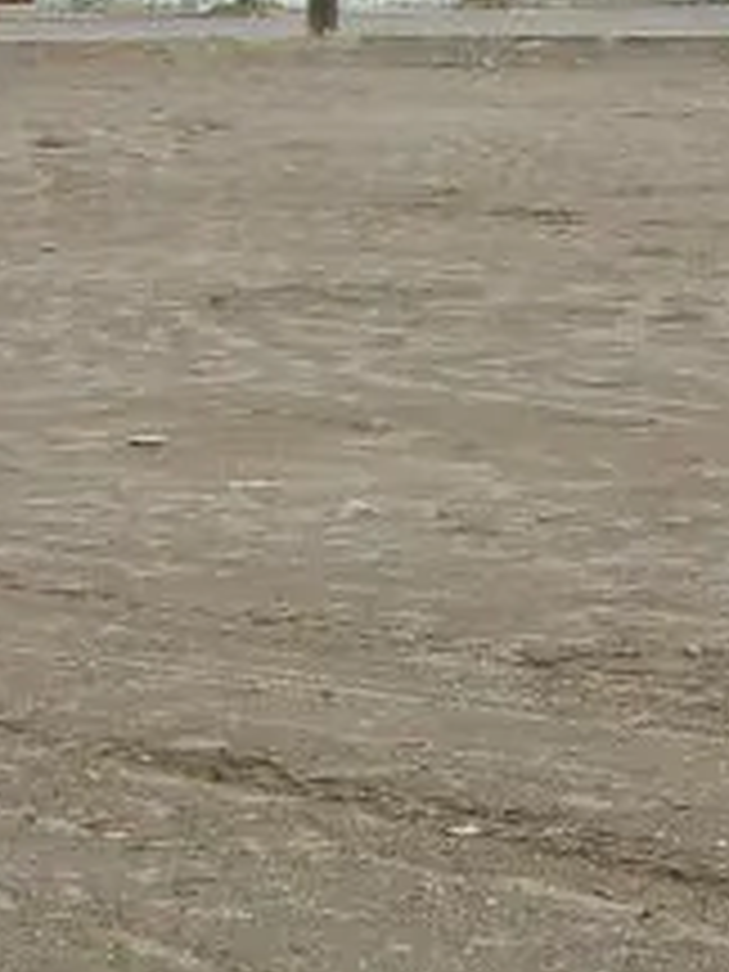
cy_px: 423
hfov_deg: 8.7
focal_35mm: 166
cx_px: 1116
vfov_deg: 11.9
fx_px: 4661
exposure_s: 1/1000
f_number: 2.8
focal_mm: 5.8
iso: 50
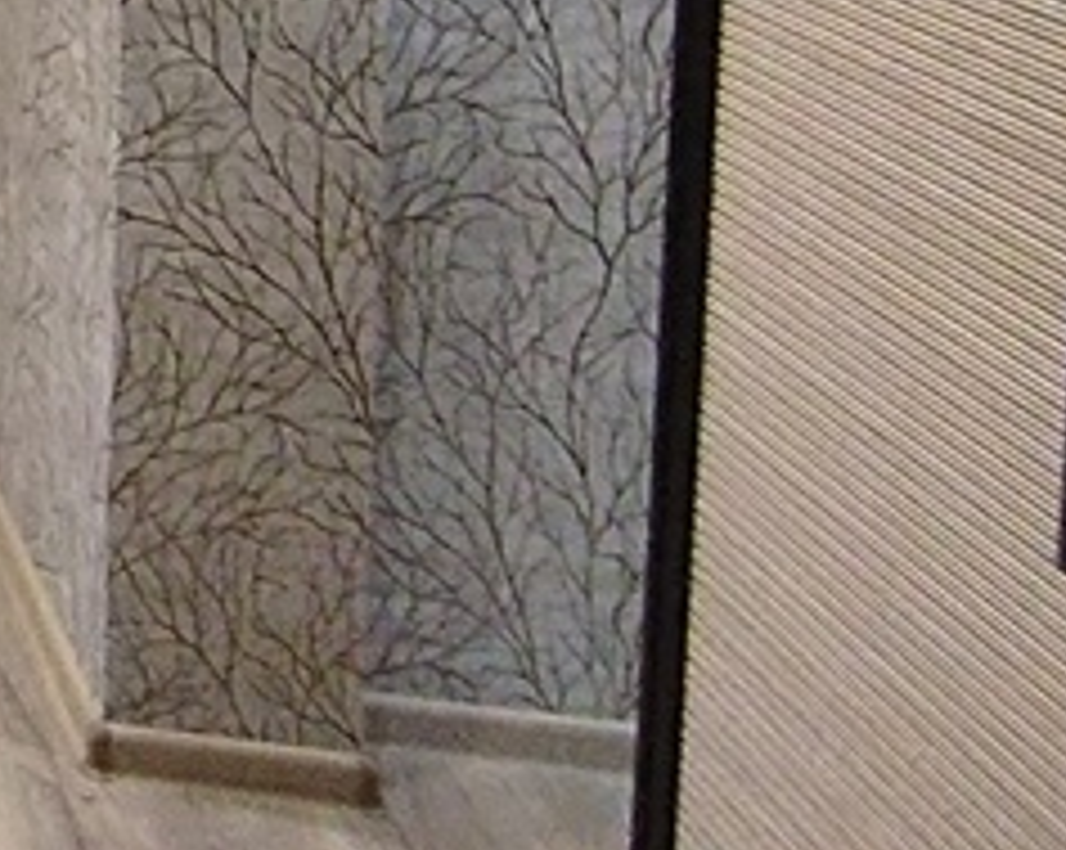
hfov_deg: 18.6
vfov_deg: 20.4
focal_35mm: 66
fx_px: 2080
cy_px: -351
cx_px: -1062
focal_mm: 1.42
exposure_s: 1/20
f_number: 2.2
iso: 792
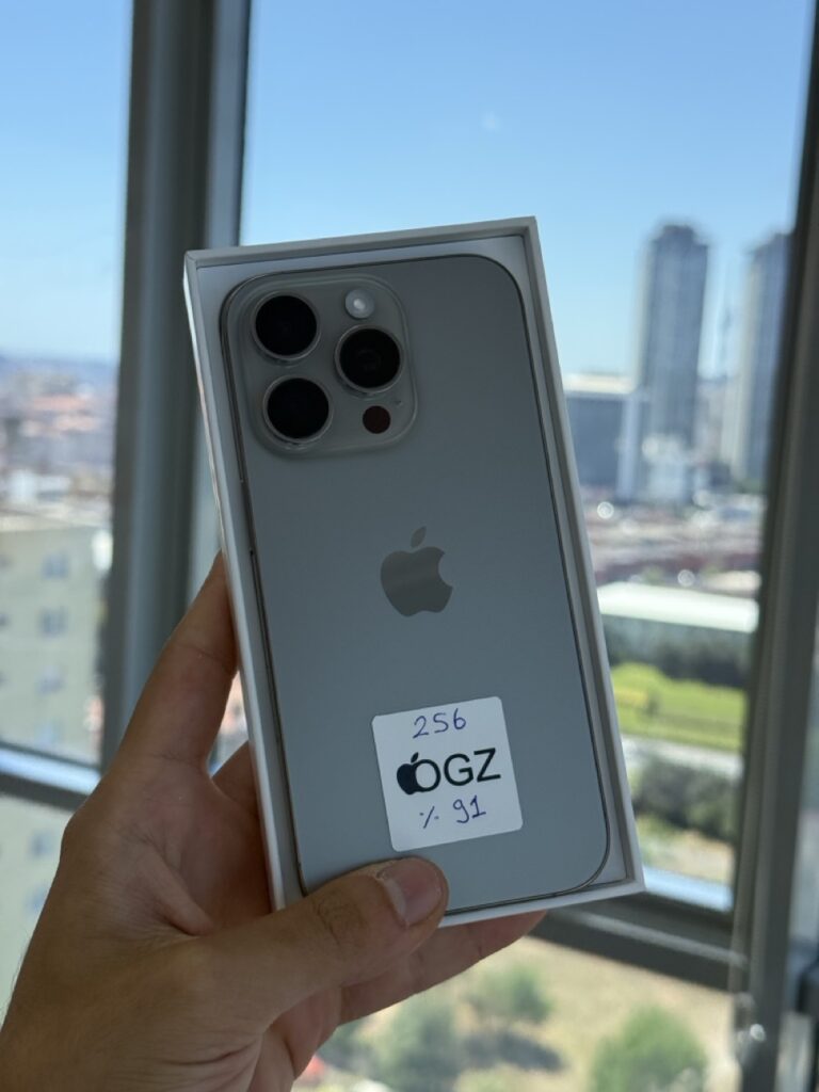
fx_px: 1514
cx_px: 410
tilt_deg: -5.4
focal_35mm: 48
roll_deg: -4.0
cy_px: 546
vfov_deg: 39.7
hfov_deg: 30.3
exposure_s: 1/1543
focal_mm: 6.76
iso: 80
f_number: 1.78
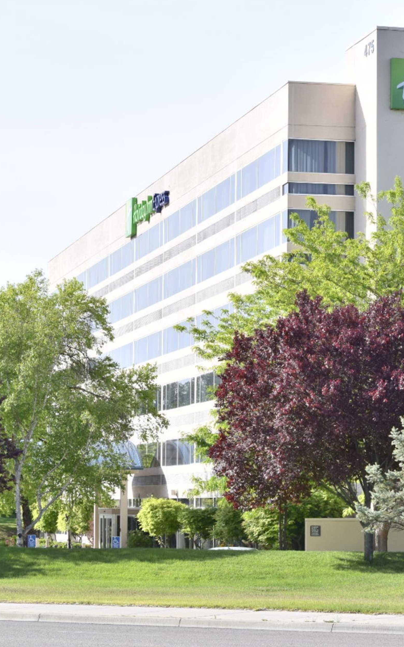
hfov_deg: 10.1
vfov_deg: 16.2
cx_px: 364
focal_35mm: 129
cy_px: 321
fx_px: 2269
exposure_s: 1/500
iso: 400
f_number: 11
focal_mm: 55
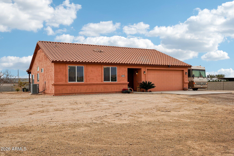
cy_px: 78
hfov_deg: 56.5
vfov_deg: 39.4
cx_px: 117
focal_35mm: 34
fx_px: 218
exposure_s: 1/1600
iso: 400
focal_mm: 33.5
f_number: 8
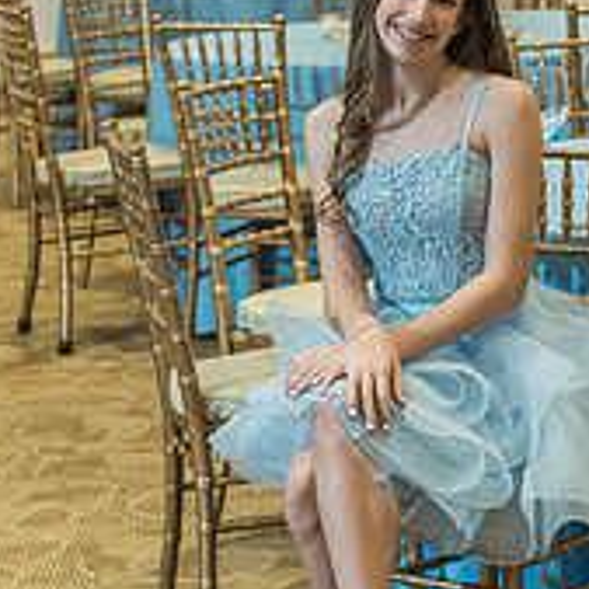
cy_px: 125
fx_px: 3042
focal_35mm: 158
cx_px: 477
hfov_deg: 11.0
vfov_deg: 11.0
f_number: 4
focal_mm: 70
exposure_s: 1/100
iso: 800
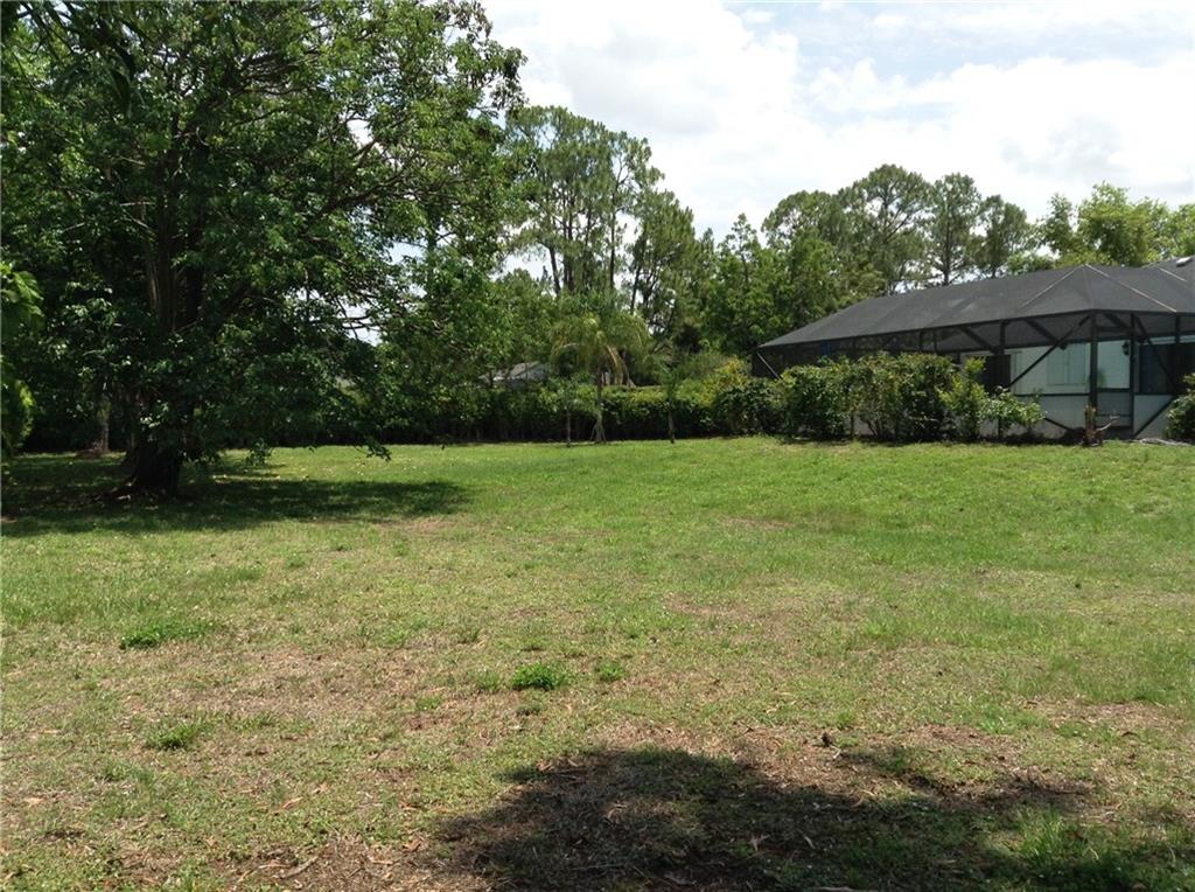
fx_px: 1137
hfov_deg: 55.4
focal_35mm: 33
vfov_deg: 42.8
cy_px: 446
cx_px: 598
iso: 25
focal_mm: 3.3
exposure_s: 1/1182
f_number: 2.4
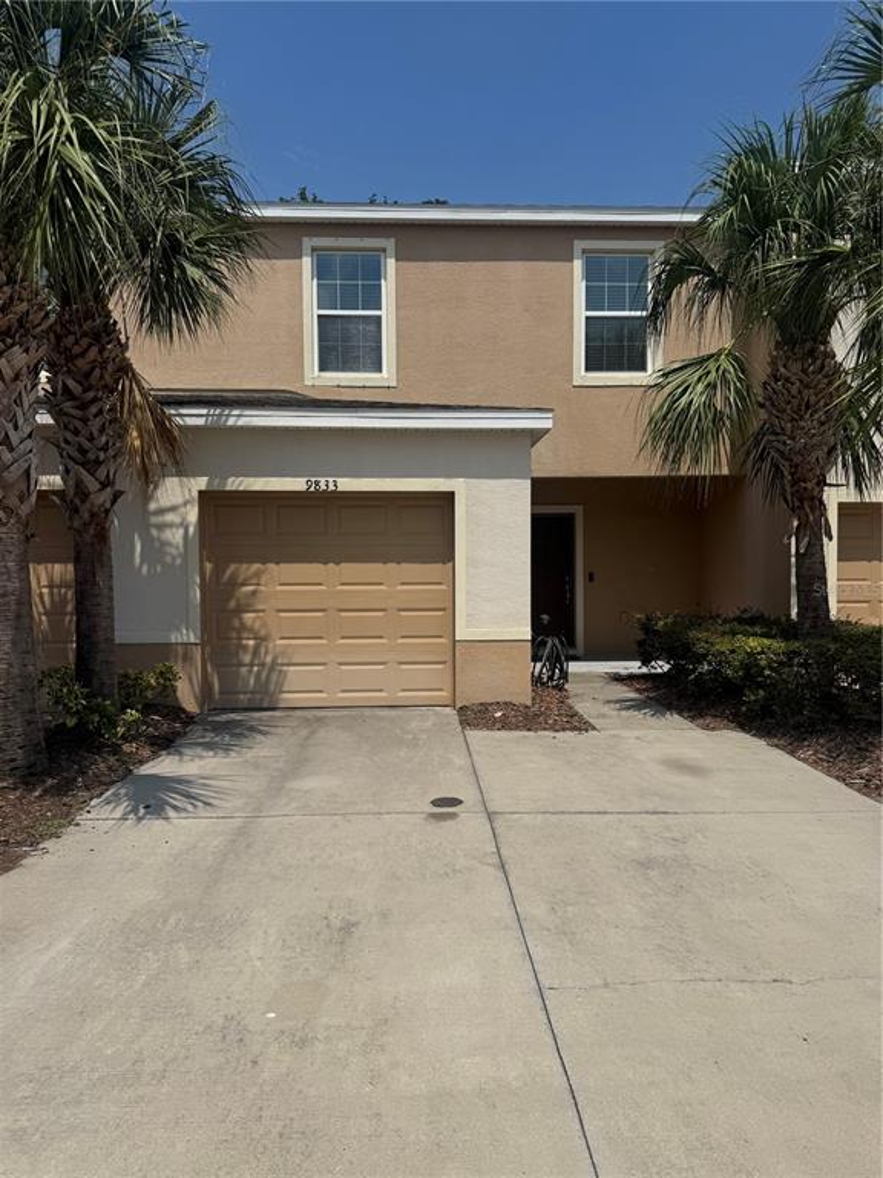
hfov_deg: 56.8
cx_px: 442
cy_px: 589
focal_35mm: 24
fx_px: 816
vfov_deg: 71.6
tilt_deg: -1.6
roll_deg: +0.6
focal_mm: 6.76
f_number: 1.78
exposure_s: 1/10417
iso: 80
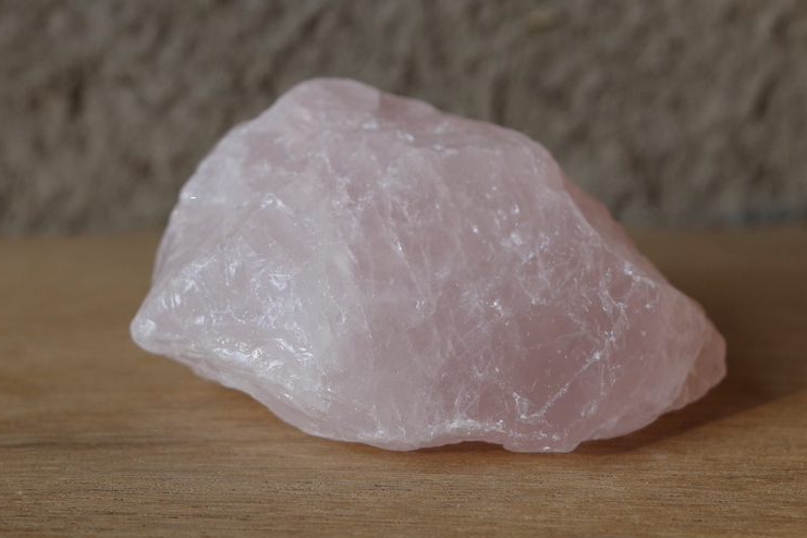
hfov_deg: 25.1
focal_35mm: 81
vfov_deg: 16.7
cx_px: 405
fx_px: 1816
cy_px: 110
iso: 200
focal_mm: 26
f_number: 4
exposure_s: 1/250
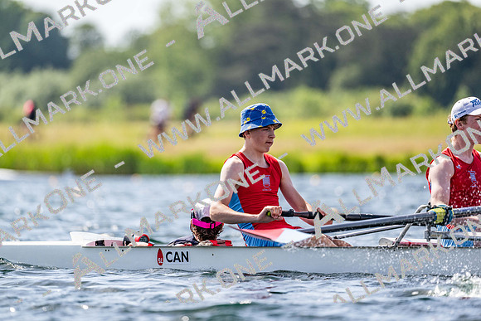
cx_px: 240
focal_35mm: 400
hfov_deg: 5.2
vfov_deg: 3.4
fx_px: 5345
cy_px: 160
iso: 320
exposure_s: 1/2500
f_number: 4.5
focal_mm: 400
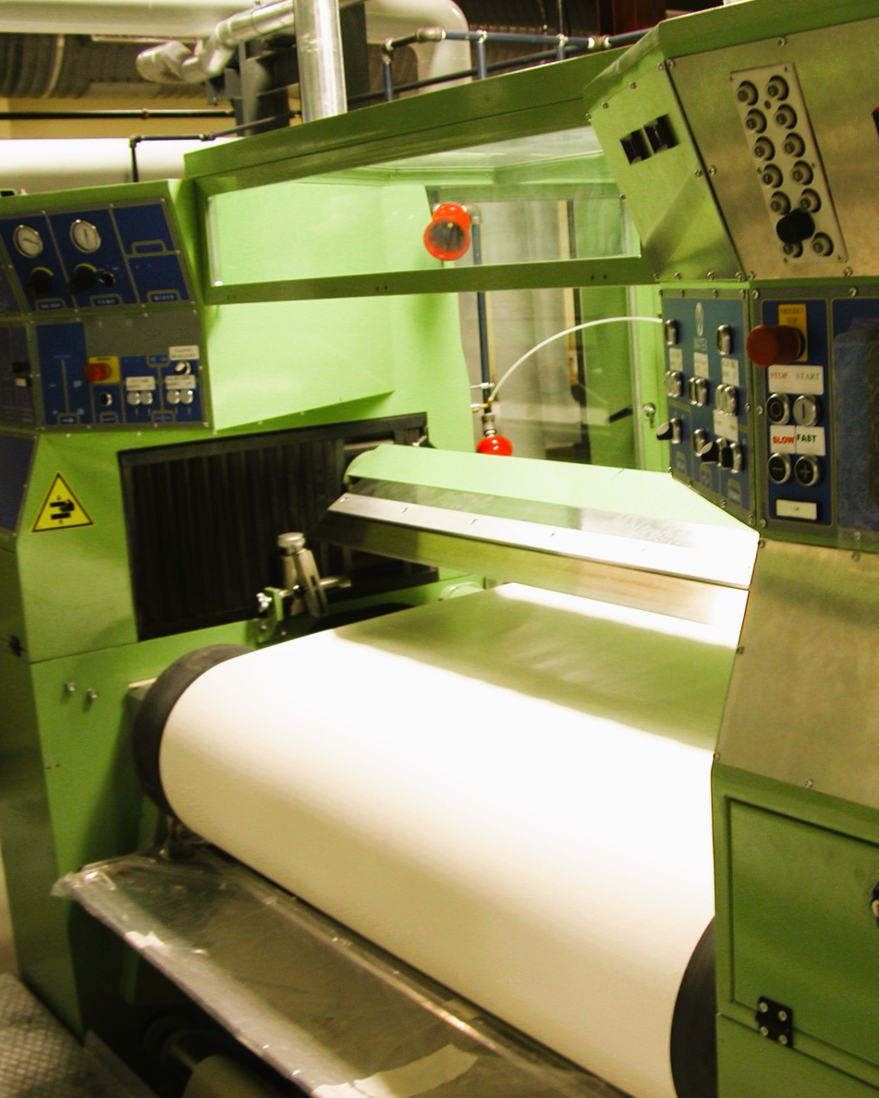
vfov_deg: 40.3
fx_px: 1495
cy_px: 549
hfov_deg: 32.6
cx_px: 543
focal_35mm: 46
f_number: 2.8
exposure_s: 1/15.8
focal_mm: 8.9
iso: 100
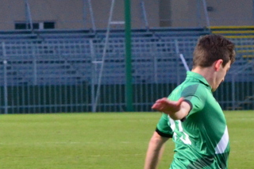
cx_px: 325
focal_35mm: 489
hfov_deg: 4.2
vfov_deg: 2.8
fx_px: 3448
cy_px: 178
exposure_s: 1/400
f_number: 5.6
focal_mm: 116
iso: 3200
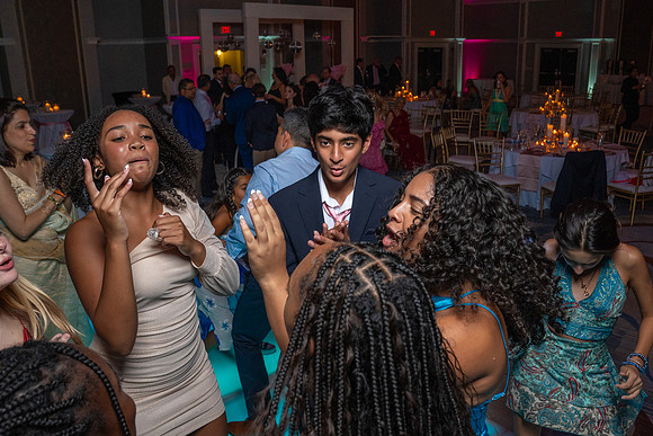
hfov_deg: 61.8
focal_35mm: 30
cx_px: 350
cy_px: 204
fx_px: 545
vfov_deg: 43.6
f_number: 5.6
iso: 2000
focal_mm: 24
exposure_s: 1/200
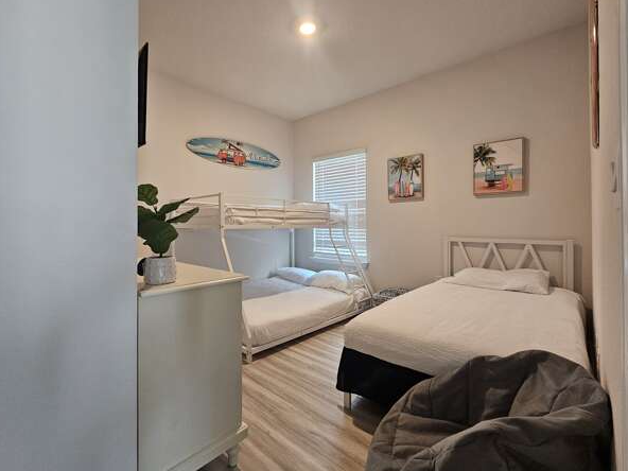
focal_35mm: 15
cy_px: 225
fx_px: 272
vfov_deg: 81.7
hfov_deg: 97.9
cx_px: 284
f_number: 2.2
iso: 320
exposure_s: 1/60
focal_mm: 2.2
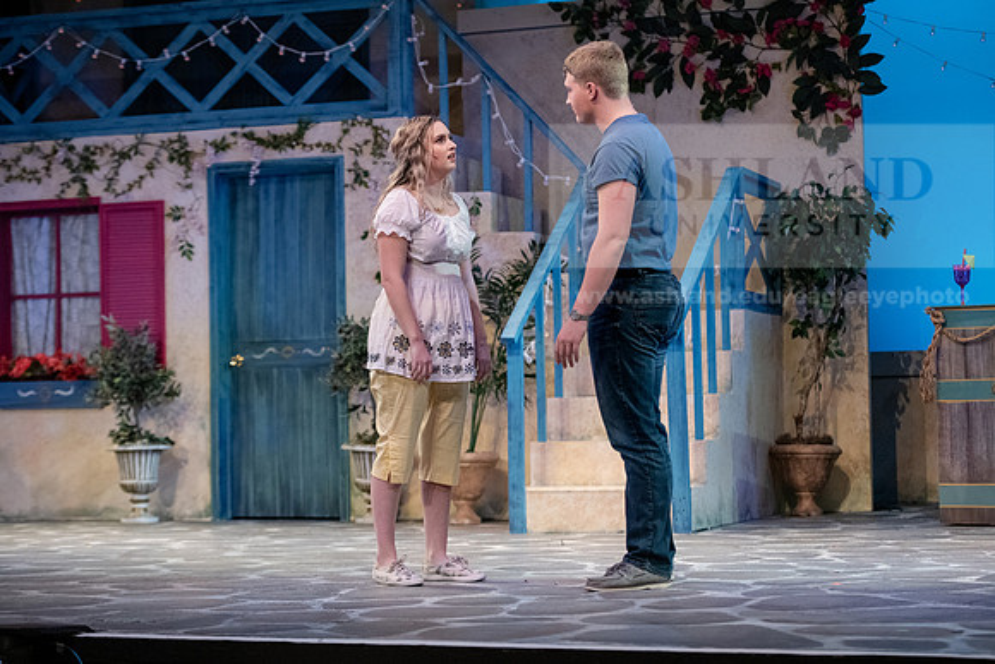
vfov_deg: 17.1
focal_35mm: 80
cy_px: 332
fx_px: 2212
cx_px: 498
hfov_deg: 25.4
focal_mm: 80
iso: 4000
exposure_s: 1/400
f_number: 3.2
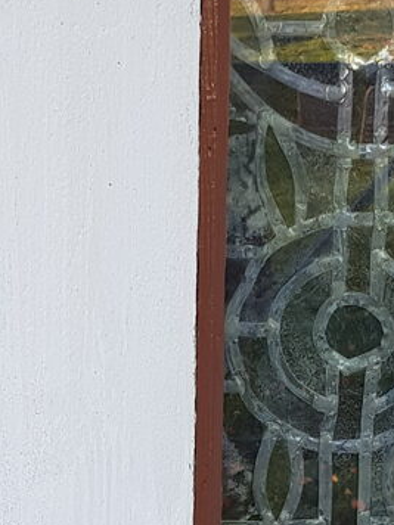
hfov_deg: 12.7
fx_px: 1776
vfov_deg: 16.8
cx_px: 176
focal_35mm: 117
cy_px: 379
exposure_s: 1/232
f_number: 1.7
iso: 40
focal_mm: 4.2
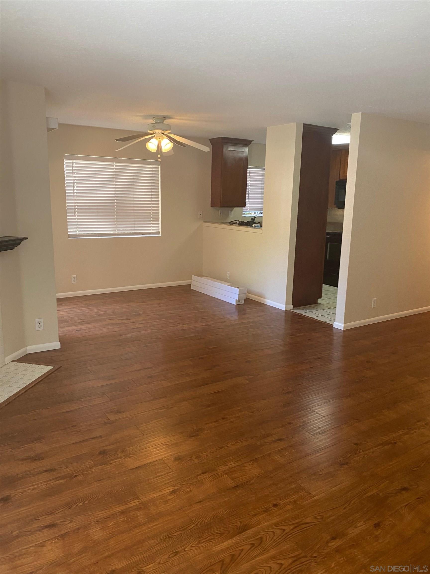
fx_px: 431
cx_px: 215
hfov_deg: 53.1
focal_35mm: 26
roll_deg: -2.9
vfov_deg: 67.3
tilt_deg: -10.6
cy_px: 287
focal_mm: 4.25
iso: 125
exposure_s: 1/60
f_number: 1.8
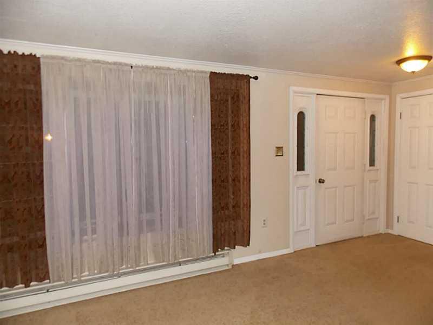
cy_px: 162
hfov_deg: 73.9
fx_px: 288
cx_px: 216
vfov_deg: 58.9
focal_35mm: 23
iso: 200
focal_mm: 4
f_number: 3.1
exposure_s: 1/30
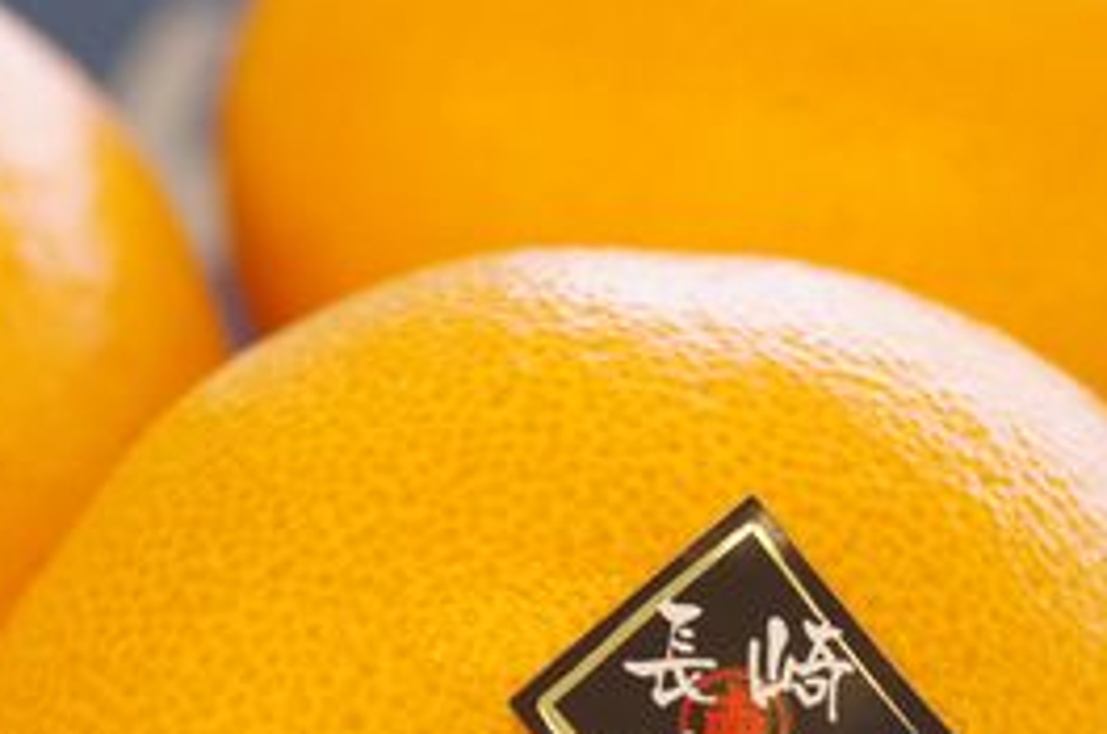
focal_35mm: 199
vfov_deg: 6.9
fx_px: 6108
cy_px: 631
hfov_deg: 10.4
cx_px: 533
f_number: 4
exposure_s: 1/100
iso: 800
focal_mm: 50
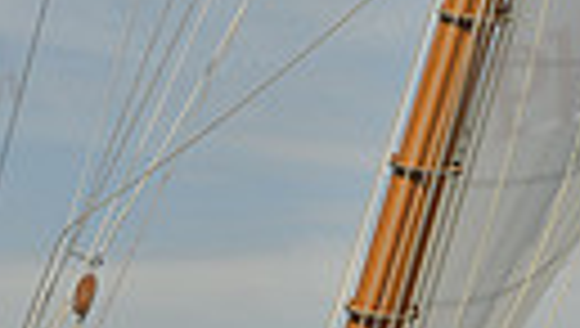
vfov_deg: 3.7
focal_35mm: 330
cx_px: 256
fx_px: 5083
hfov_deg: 6.5
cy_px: 735
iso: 280
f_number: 9
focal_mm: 70
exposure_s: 1/1600
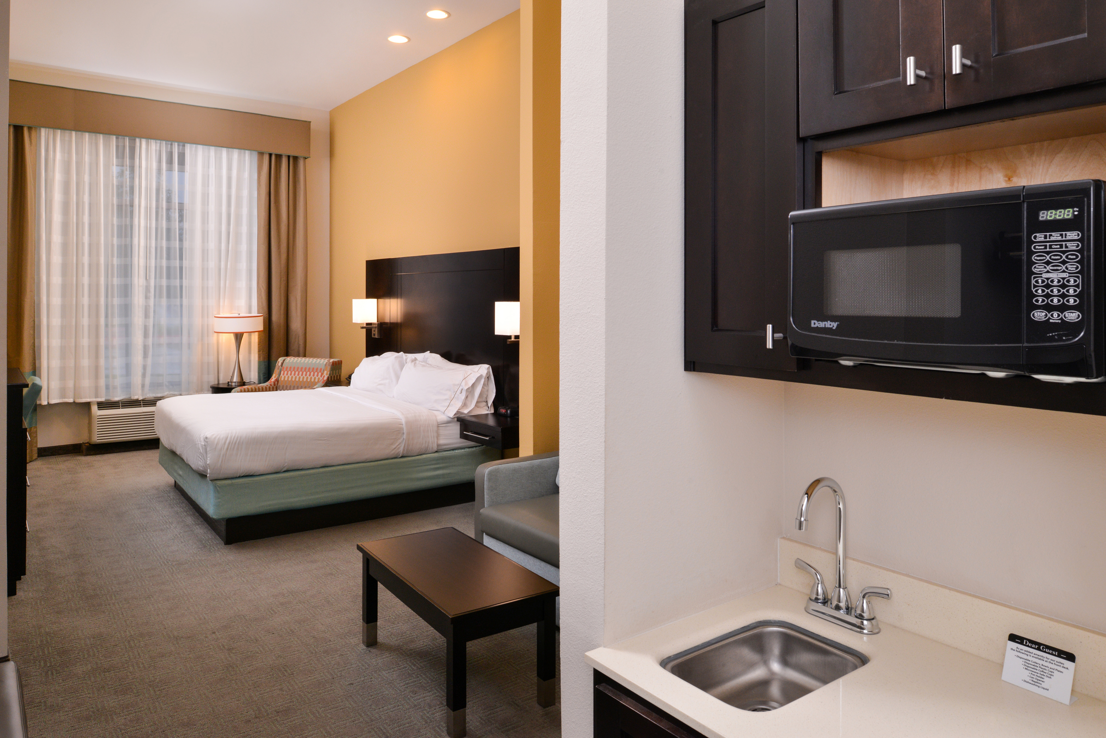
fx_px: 738
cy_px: 369
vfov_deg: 53.2
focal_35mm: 24
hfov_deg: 73.7
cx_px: 553
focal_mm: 24
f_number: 13
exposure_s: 1/30
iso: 800
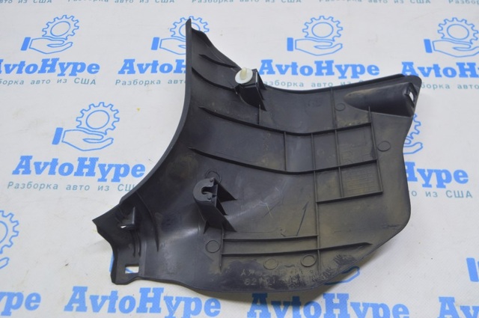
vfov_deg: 35.4
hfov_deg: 51.3
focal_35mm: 38
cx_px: 240
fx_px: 498
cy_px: 159
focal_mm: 25
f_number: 5.6
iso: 400
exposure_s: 1/20
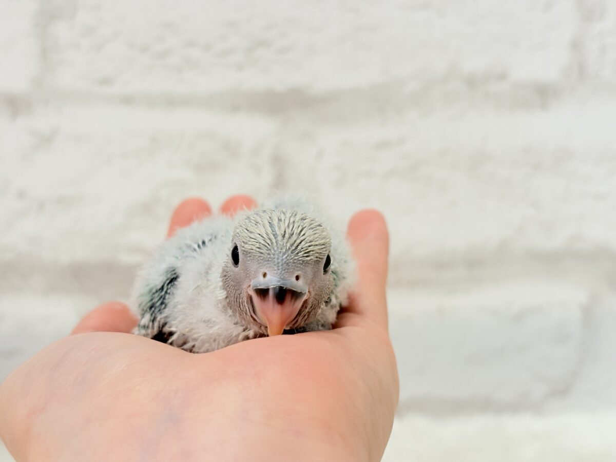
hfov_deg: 36.8
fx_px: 925
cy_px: 231
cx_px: 308
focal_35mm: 52
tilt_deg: -10.3
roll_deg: +2.1
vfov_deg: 28.0
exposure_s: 1/100
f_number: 1.6
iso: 64
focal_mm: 5.96
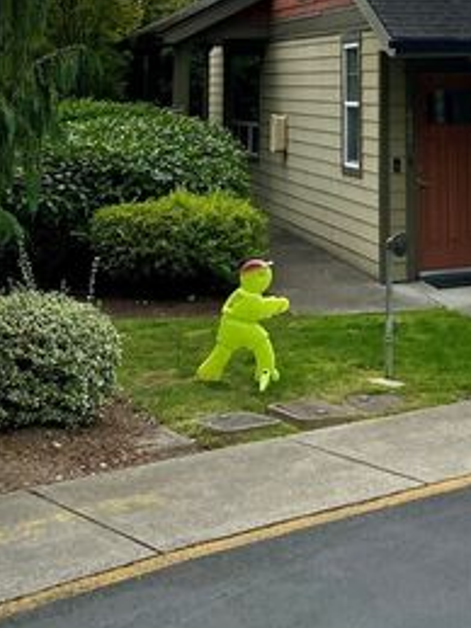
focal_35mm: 67
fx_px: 1217
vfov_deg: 26.2
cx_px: 469
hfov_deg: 21.2
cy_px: -105
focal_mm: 4.25
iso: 32
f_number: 1.8
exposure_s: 1/5747
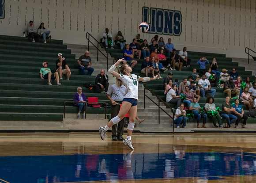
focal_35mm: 73
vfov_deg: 19.4
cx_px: 128
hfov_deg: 27.0
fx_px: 533
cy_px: 92
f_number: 2.8
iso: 2500
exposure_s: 1/1000
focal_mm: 70
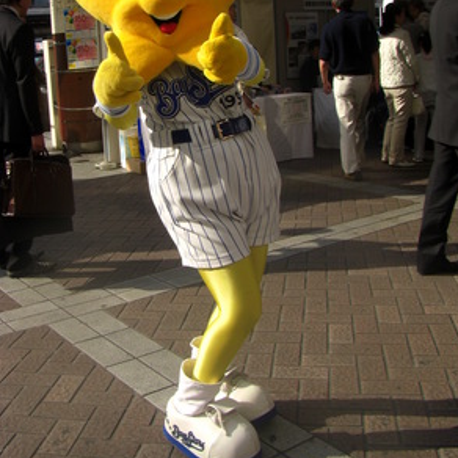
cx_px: 234
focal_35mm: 46
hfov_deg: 36.8
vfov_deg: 36.5
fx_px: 689
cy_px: 162
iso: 64
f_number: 4.6
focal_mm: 6.3
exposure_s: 1/160
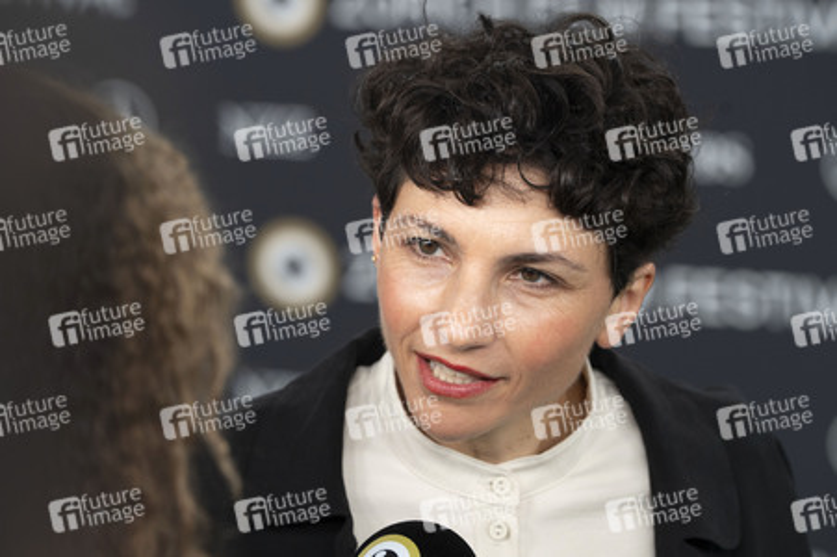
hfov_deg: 10.3
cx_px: 418
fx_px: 4646
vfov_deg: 6.9
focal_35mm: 200
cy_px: 278
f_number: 6.3
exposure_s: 1/400
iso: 1600
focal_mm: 200
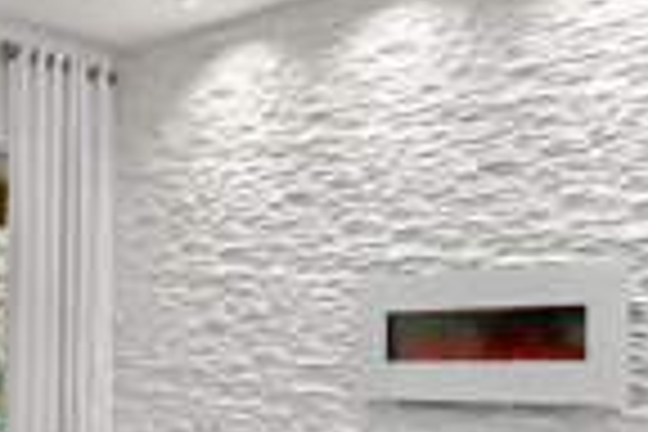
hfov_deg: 33.2
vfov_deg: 22.2
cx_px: 225
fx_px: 1080
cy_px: 376
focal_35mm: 60
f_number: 9
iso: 1250
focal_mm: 18
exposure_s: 1/80
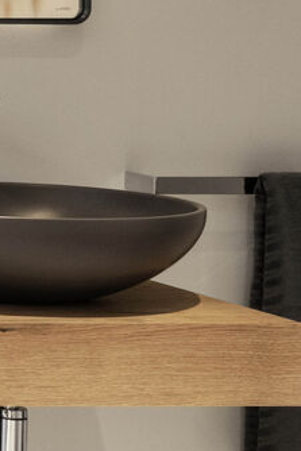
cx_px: -962
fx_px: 1441
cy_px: -15
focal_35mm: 115
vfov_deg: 17.3
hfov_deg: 7.5
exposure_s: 1/5
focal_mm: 16
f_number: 14
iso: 200
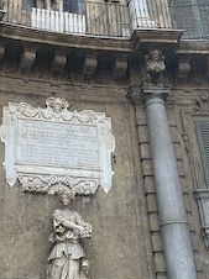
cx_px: 58
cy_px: -1
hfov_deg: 21.4
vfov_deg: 27.0
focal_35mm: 68
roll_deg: +2.1
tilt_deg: +35.8
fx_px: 548
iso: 80
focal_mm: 6.86
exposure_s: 1/271
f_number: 1.78
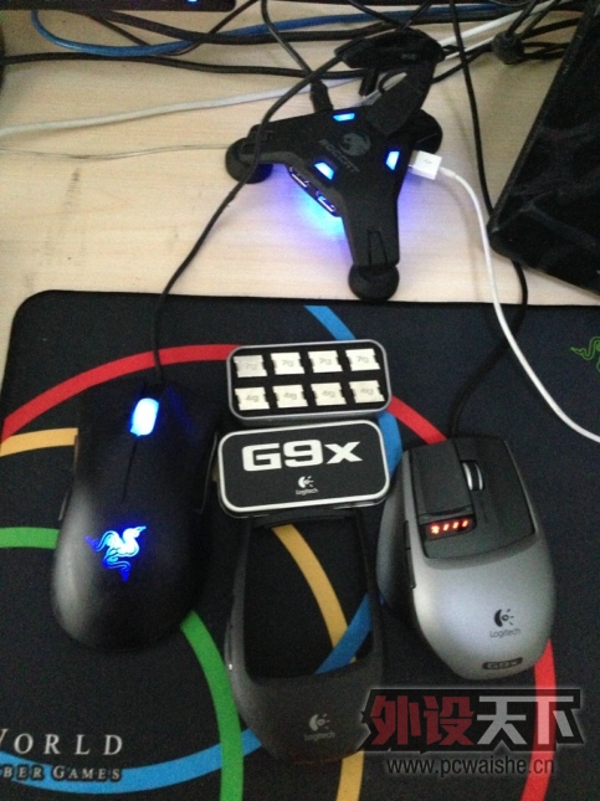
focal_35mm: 33
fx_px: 763
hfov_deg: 42.9
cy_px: 400
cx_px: 300
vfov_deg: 55.4
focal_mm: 4.13
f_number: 2.4
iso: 800
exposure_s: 1/15
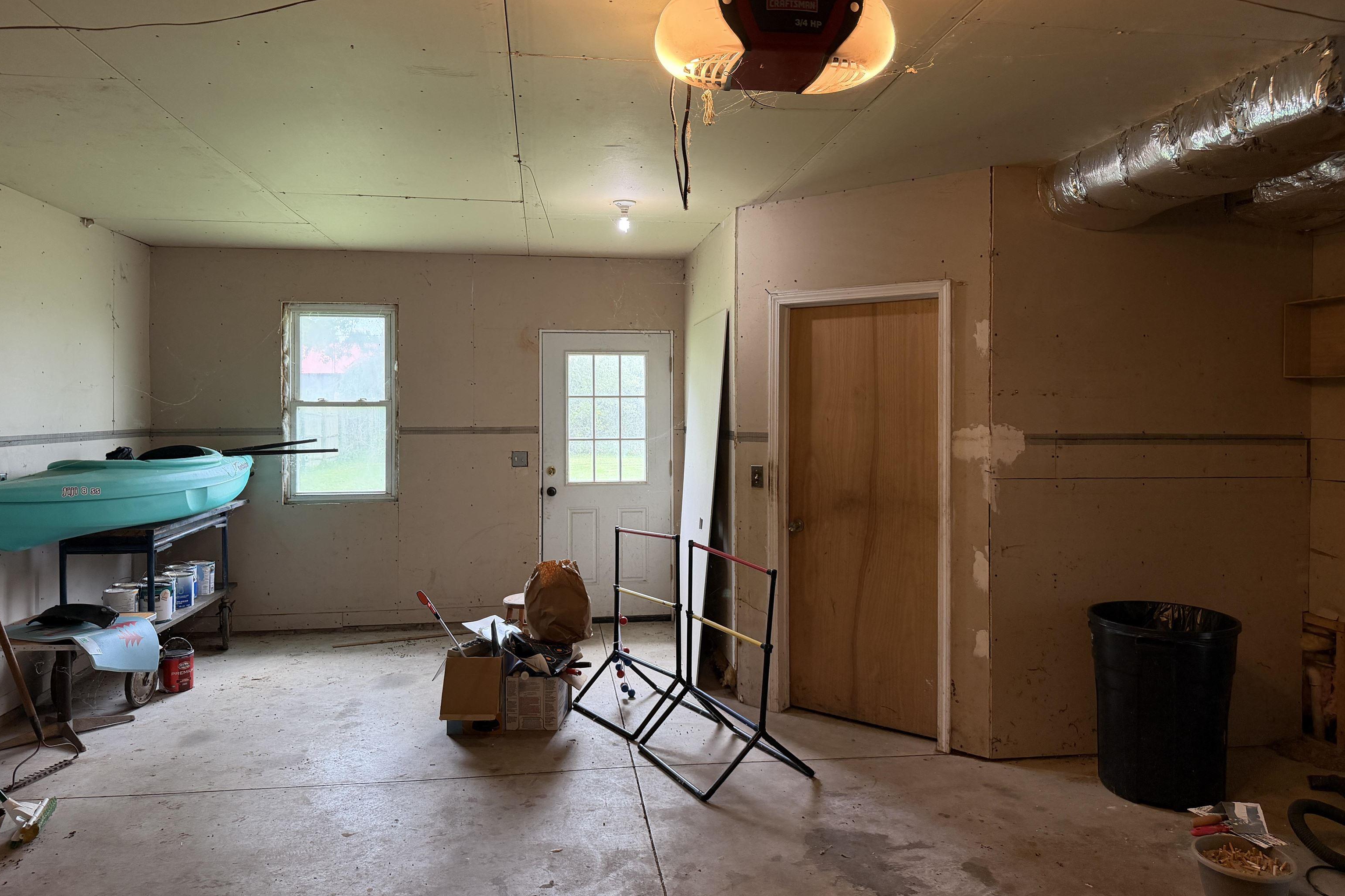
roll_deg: -0.4
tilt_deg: -0.2
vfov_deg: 51.2
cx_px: 672
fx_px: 934
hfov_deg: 71.5
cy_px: 414
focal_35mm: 25
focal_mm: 6.76
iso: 250
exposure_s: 1/60
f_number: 1.78
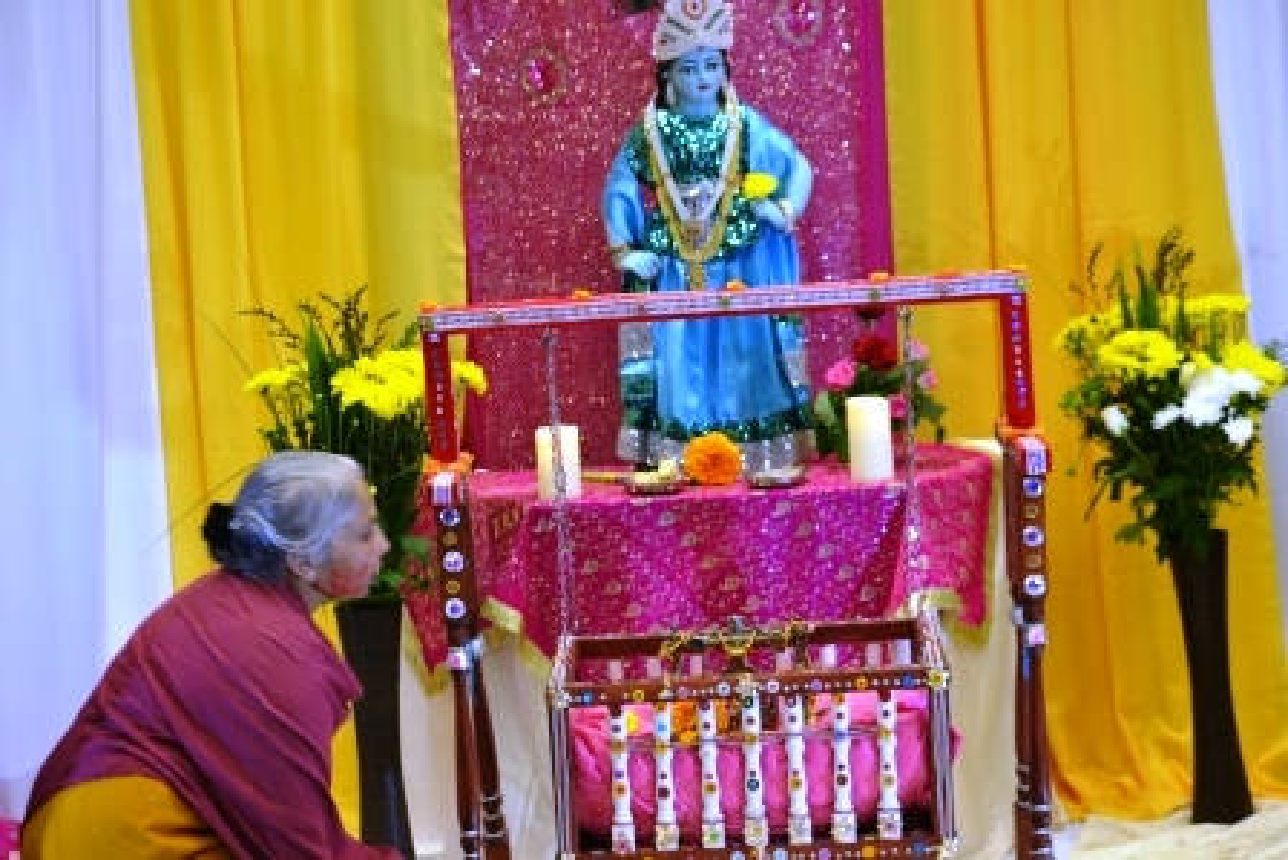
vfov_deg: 16.6
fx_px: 2952
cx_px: 644
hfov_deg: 24.6
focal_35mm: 82
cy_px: 430
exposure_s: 1/30
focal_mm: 55
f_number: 4.5
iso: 400
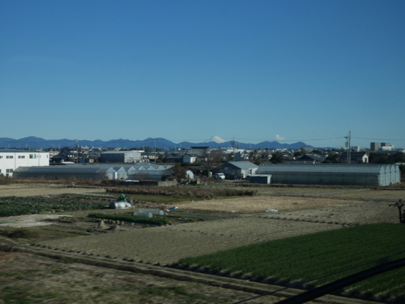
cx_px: 202
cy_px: 152
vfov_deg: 26.1
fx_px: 656
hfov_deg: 34.3
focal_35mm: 56
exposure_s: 1/320
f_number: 10
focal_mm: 28
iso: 200
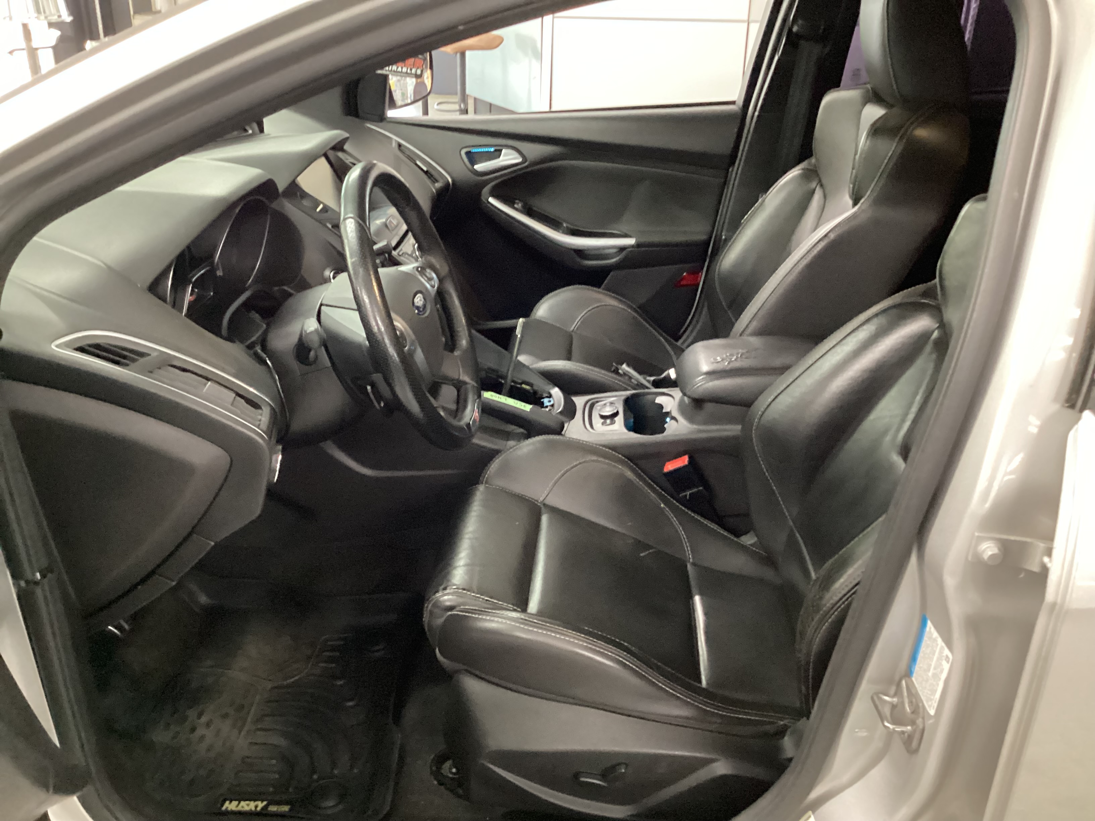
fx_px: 981
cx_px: 548
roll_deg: -1.9
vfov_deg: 45.4
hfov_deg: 58.4
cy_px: 410
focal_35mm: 31
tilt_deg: -26.2
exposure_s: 1/25
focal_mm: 3.3
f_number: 2.4
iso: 800
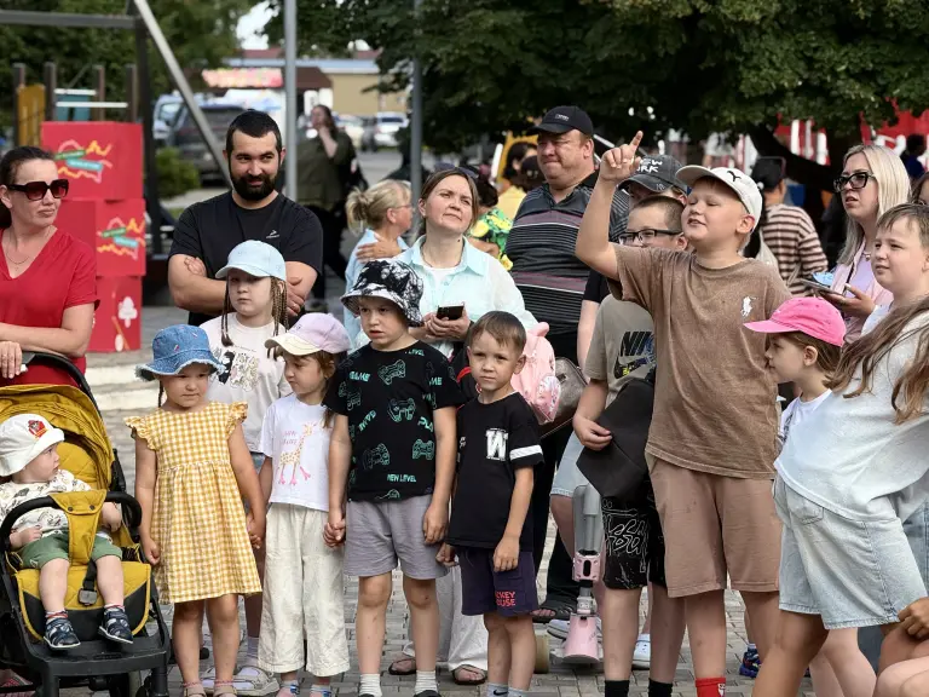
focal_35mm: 120
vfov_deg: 12.3
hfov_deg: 16.4
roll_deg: +0.1
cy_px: 348
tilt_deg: -2.5
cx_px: 464
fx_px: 3220
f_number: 2.8
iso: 64
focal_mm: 15.66
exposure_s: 1/461
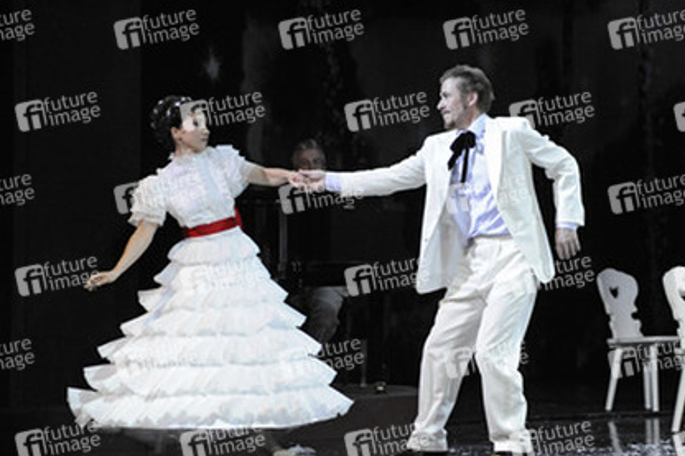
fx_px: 3195
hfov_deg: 12.2
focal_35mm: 168
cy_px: 235
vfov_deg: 8.2
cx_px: 343
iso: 5000
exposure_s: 1/400
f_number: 5.6
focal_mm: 155
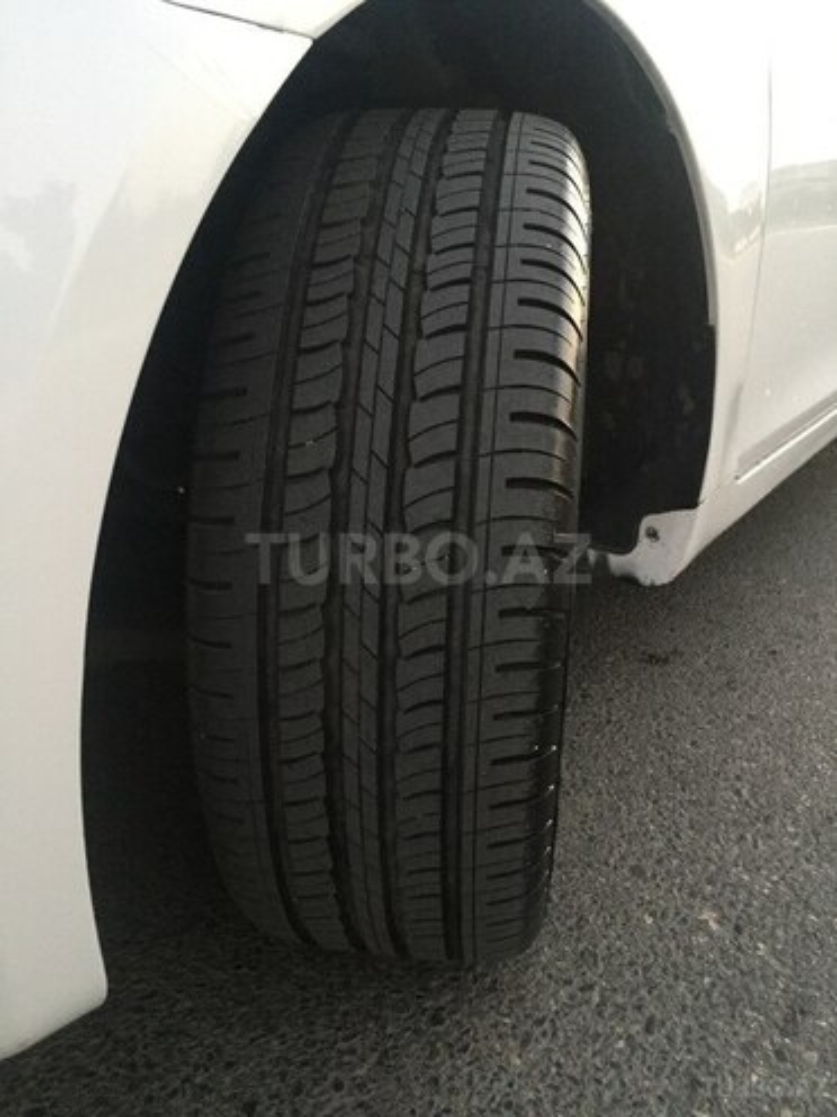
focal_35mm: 29
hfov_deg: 48.2
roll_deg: -0.5
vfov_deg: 61.7
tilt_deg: -19.2
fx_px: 935
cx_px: 418
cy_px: 558
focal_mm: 4.15
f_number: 2.2
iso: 250
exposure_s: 1/17
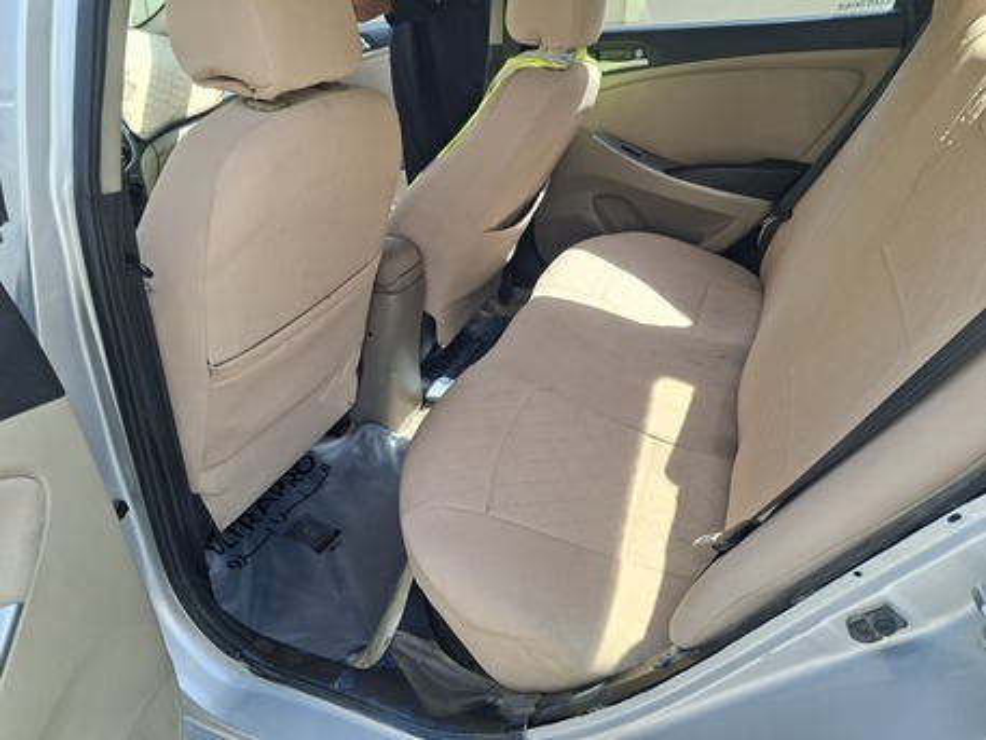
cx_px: 493
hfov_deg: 73.9
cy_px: 370
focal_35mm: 23
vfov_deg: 58.9
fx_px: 655
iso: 50
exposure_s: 1/434
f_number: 1.8
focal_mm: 5.54
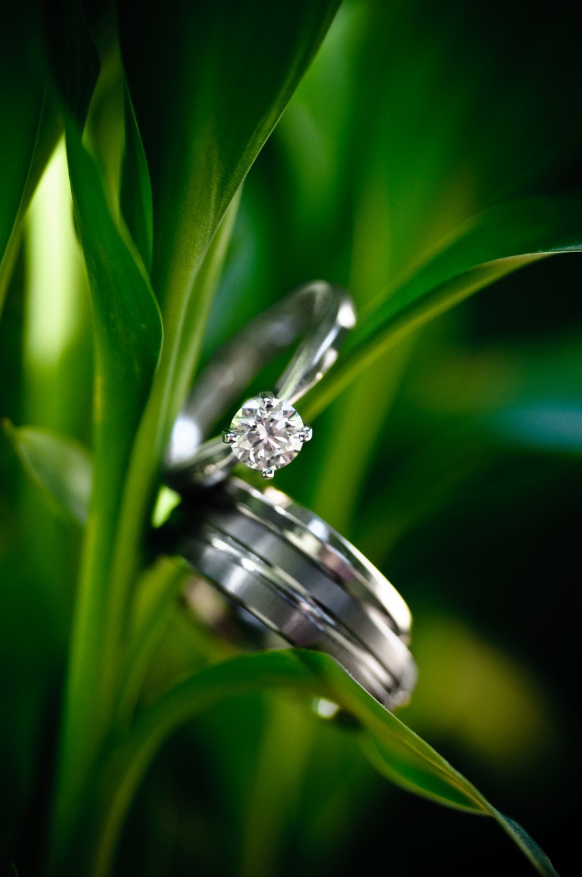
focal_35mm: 135
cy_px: 438
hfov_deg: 10.1
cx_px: 291
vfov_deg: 15.2
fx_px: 3282
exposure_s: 1/320
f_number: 3.8
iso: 500
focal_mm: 90
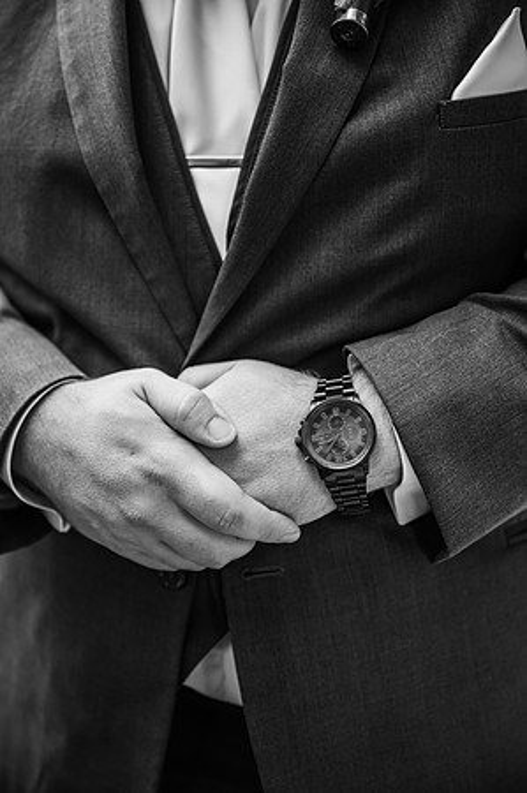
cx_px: 264
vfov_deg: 44.5
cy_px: 396
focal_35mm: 44
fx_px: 968
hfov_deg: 30.4
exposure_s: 1/1000
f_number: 2.8
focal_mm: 44
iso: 320
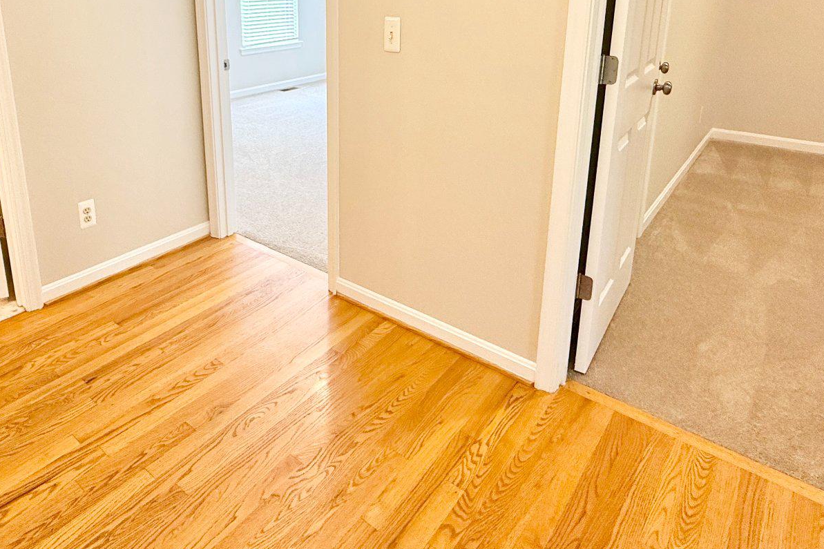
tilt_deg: -13.9
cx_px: 347
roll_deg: +0.0
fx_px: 572
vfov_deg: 48.5
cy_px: 114
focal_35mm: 25
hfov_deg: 71.1
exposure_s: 1/120
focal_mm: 2.22
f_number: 2.2
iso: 200
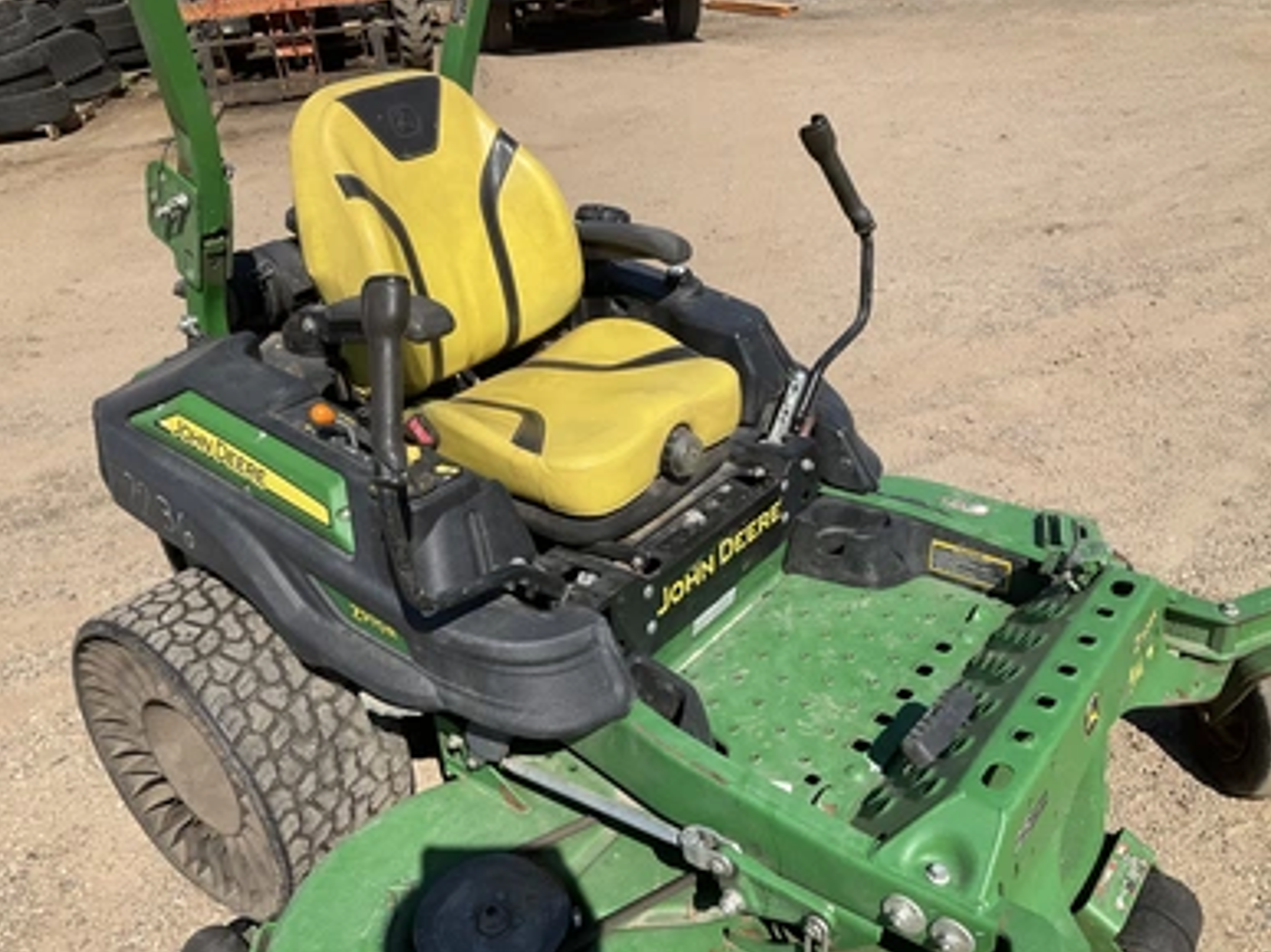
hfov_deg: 60.0
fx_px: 1101
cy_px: 476
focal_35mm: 30
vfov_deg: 46.8
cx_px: 644
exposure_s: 1/1984
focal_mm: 3
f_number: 1.8
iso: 25
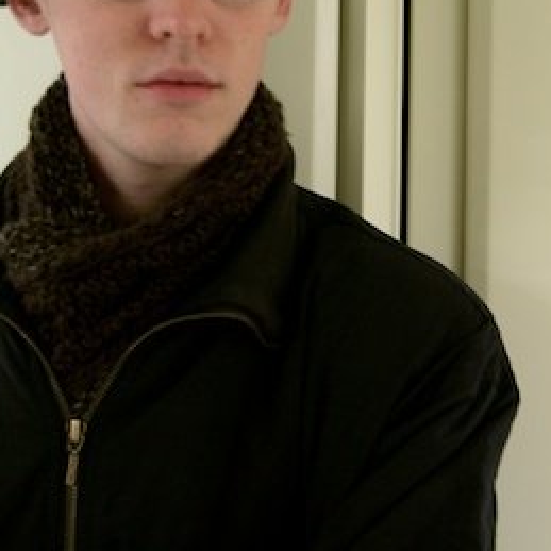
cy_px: 184
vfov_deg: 29.4
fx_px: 1044
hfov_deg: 29.5
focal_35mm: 58
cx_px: 294
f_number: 2.8
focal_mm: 5.6
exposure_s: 1/1.6
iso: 100
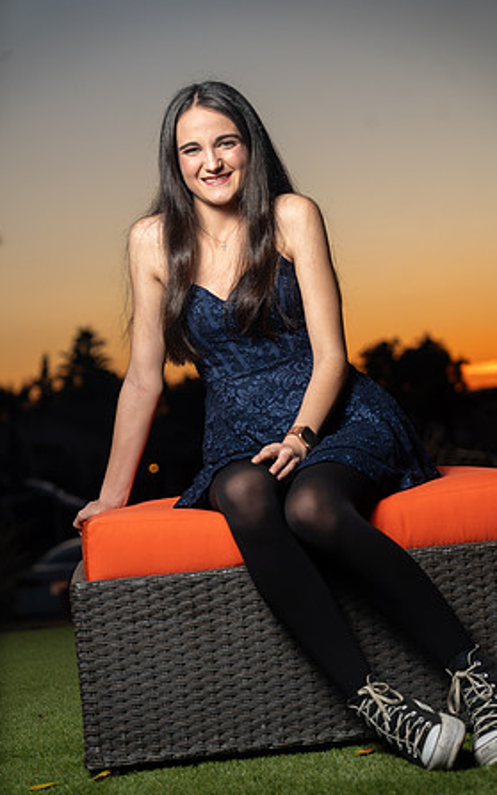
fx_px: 1735
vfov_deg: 25.8
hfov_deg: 16.3
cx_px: 257
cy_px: 398
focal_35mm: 80
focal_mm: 78
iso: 100
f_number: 4
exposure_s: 1/200
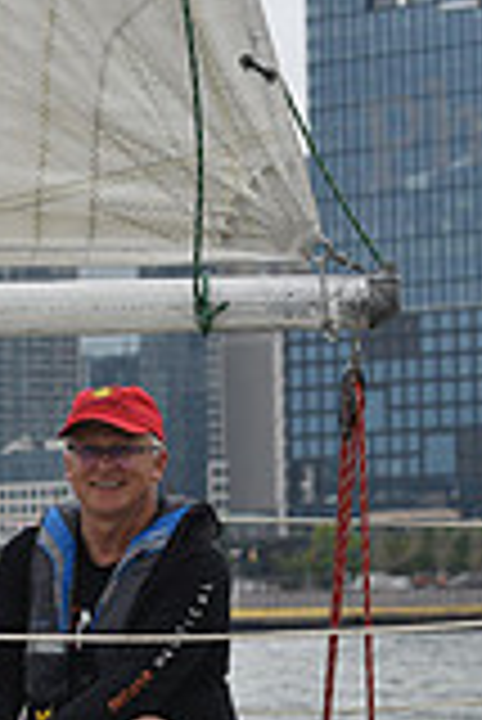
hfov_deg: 5.4
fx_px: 5090
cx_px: 131
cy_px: 785
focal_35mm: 254
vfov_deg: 8.0
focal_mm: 70
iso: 320
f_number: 5
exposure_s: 1/1250
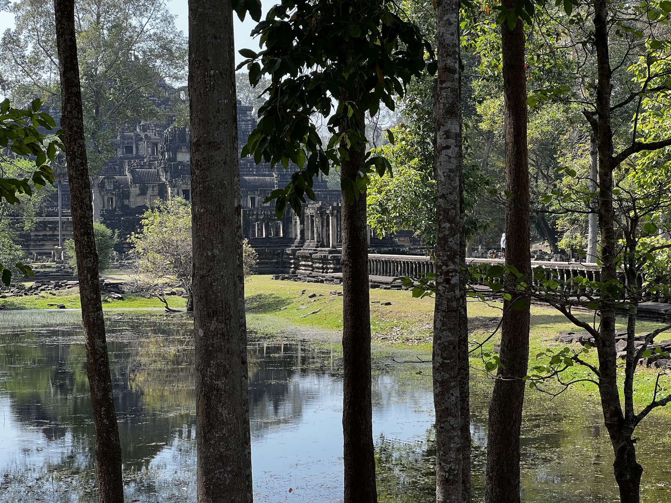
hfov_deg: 25.3
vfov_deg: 19.1
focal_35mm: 77
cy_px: 252
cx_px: 336
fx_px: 1493
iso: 32
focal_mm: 9
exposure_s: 1/164
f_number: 2.8
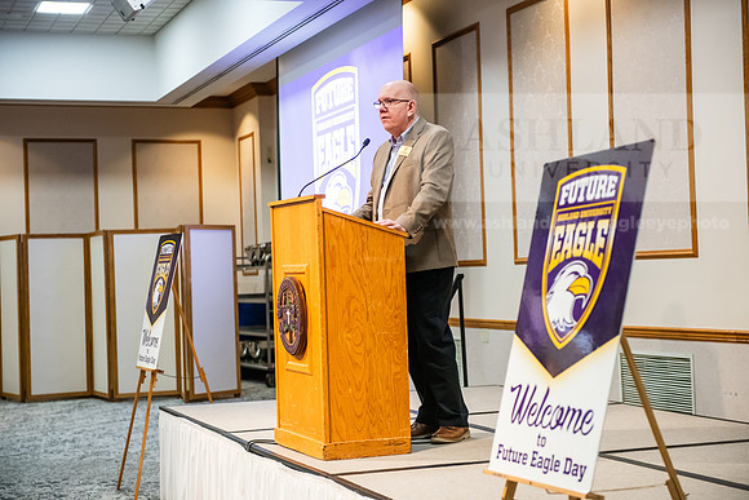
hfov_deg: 30.5
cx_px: 374
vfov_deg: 20.6
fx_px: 1373
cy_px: 250
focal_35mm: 66
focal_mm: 66
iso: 2500
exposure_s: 1/160
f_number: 3.5
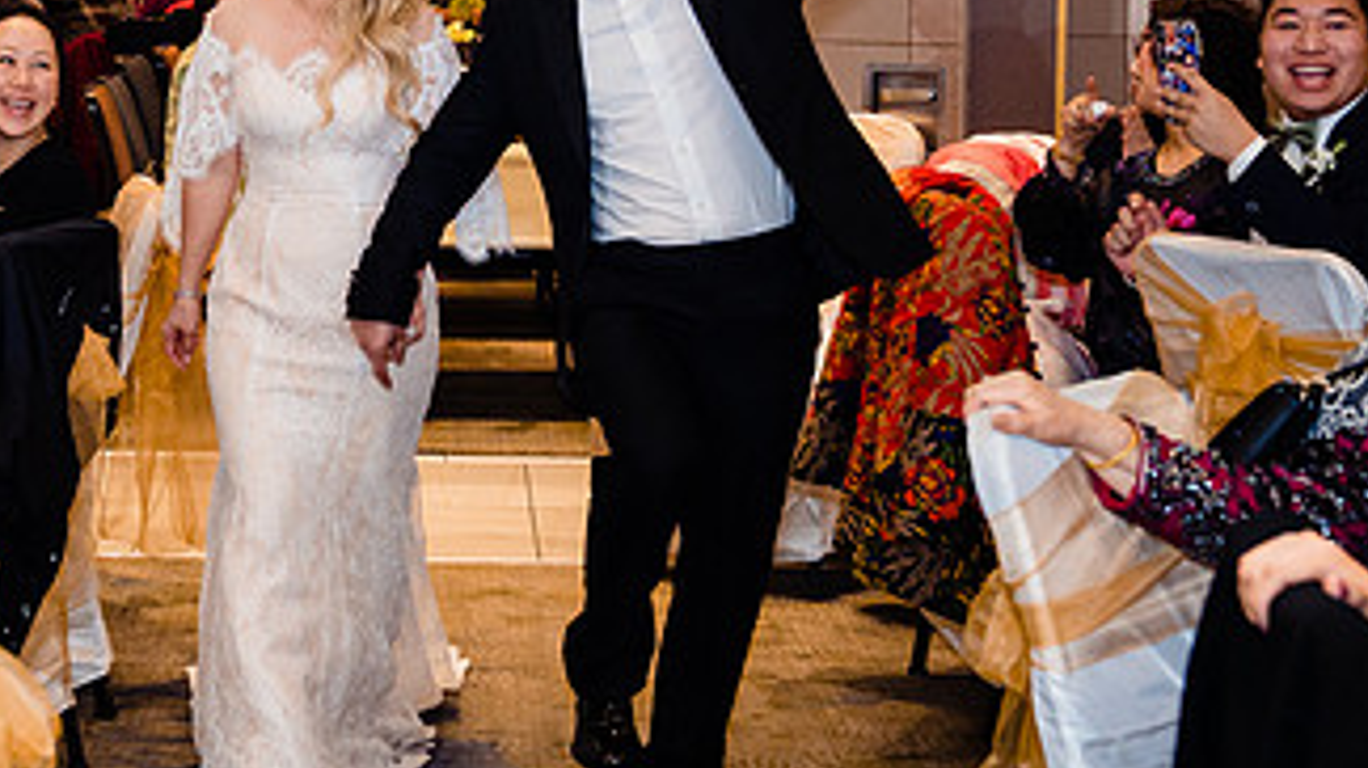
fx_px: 3300
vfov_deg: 13.2
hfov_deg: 23.2
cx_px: 348
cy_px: 94
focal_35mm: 91
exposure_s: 1/160
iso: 1250
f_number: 4
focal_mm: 43
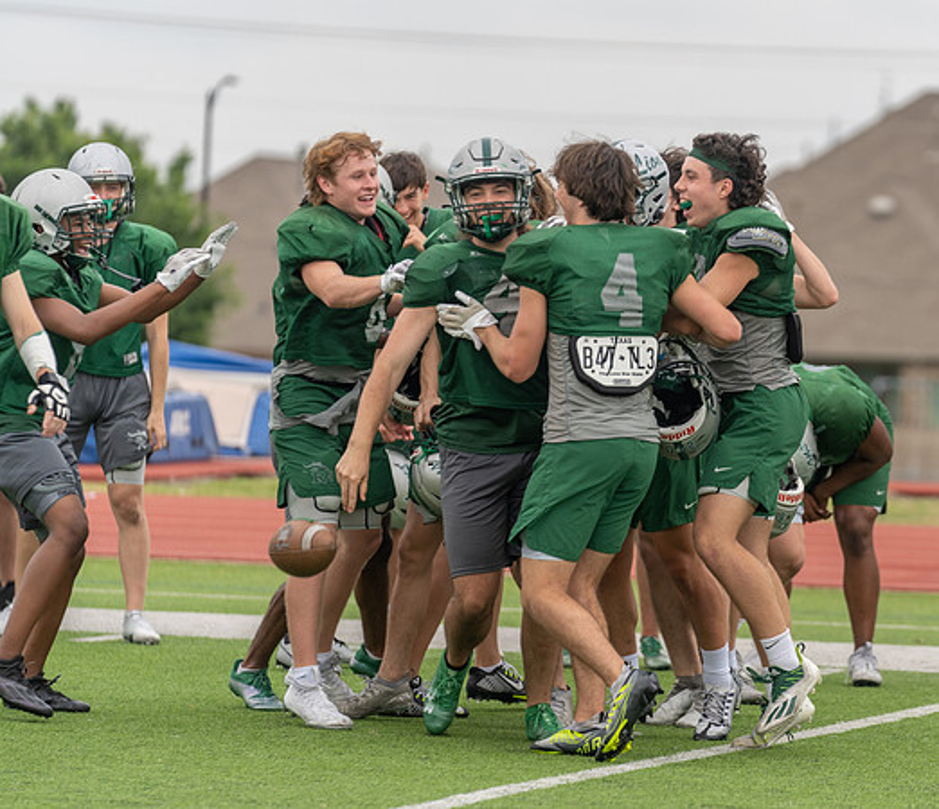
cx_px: 672
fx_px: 7461
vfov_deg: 6.2
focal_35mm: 260
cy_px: 397
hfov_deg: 7.2
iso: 250
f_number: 3.5
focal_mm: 200
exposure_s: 1/1250
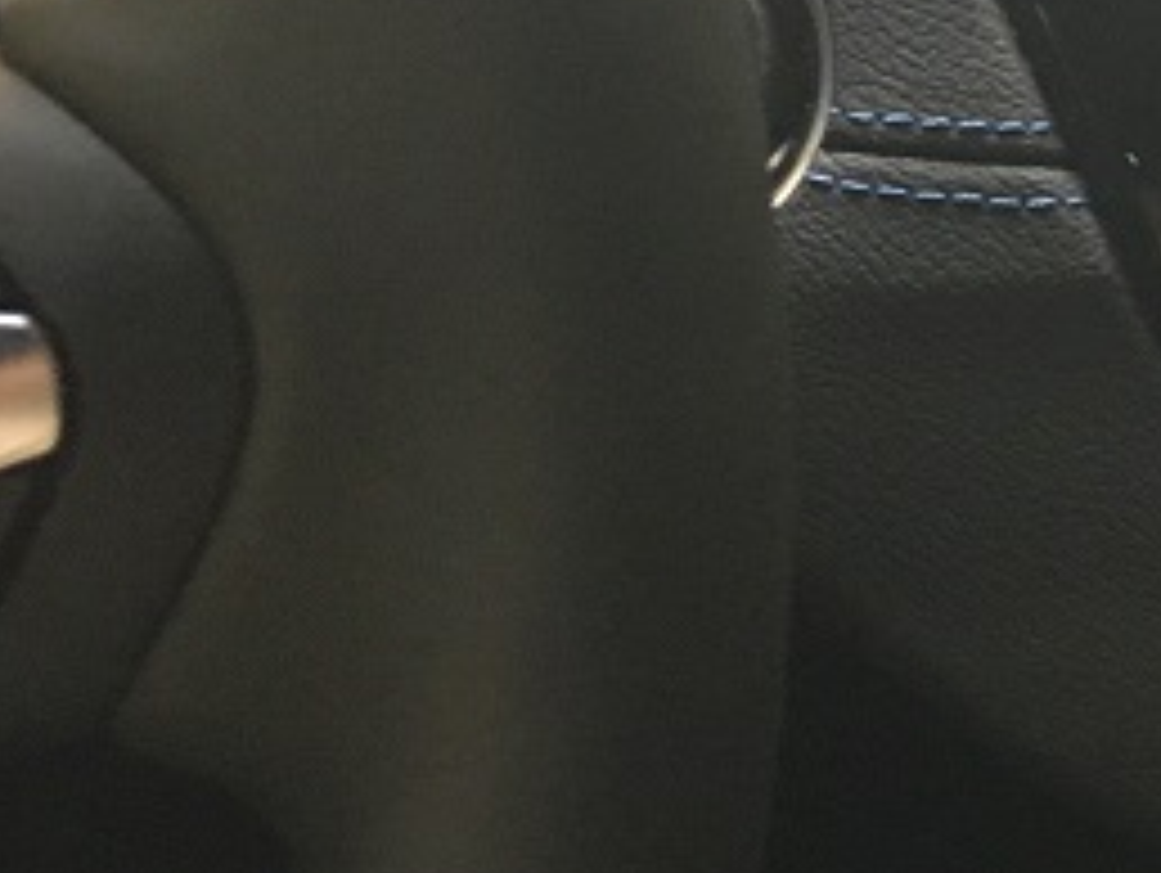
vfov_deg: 12.9
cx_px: 1773
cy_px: 220
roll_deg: +3.7
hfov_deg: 15.7
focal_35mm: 115
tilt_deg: -34.2
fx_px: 3861
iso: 160
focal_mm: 4.15
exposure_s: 1/33
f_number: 2.2
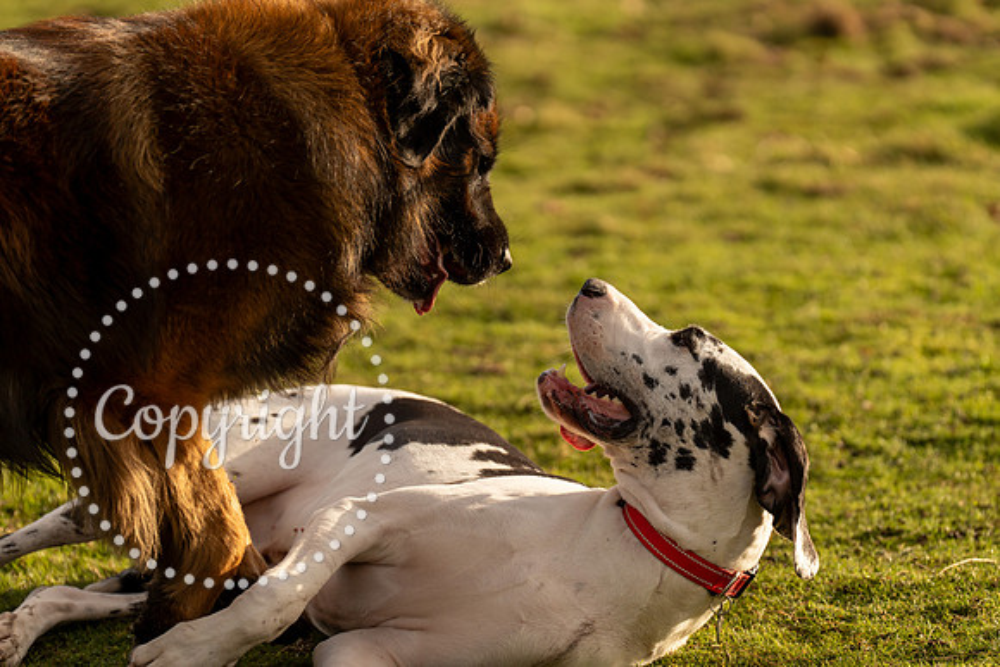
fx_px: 5557
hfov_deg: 10.3
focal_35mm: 200
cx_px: 500
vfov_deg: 6.9
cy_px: 334
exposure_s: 1/3200
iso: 200
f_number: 3.5
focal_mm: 200
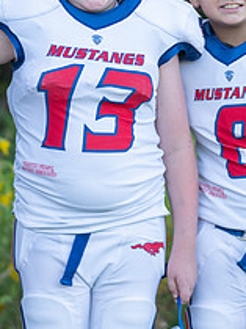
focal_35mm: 364
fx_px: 3456
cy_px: 101
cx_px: 102
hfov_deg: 4.1
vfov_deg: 5.4
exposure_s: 1/320
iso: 250
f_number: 2.8
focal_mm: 137
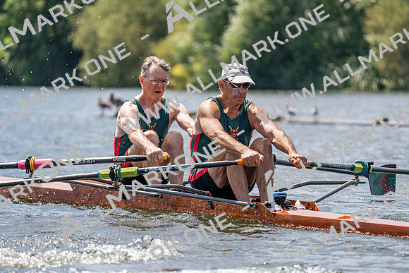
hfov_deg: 7.0
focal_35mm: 295
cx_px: 204
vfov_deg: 4.7
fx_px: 3352
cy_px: 136
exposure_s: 1/2000
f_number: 5.6
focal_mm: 295
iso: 320
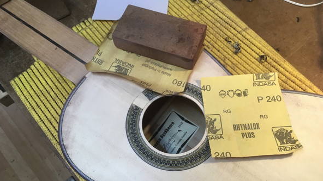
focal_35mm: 32
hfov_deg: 61.0
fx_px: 274
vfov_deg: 36.4
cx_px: 160
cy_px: 116
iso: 50
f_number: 2.2
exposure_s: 1/33
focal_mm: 4.15
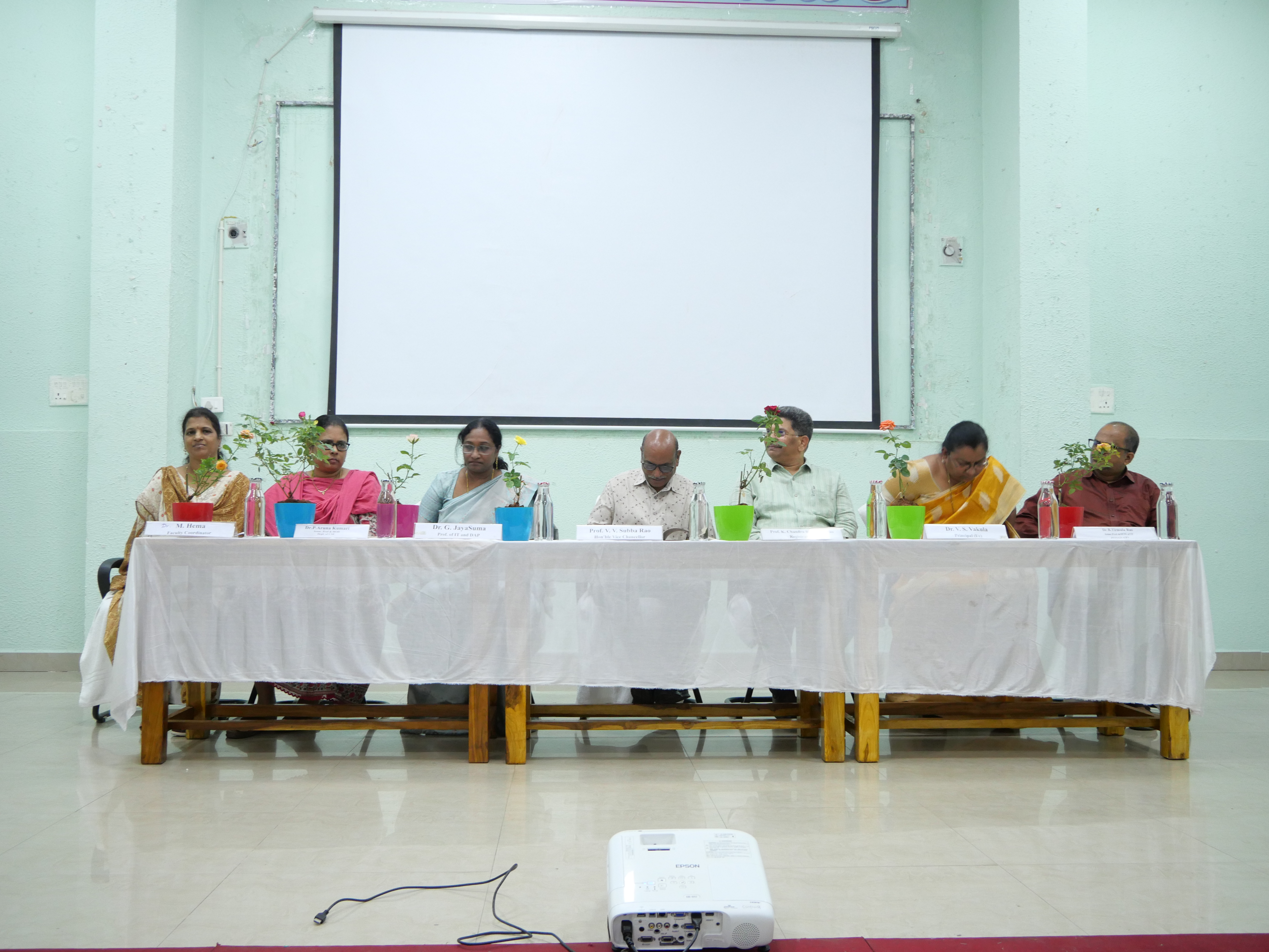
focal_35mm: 34
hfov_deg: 54.0
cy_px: 476
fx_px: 1246
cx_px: 634
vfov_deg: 41.8
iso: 1000
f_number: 3.8
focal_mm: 17
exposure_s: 1/60
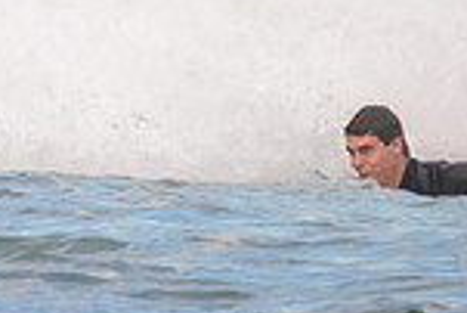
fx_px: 39901
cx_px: -309
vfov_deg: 0.4
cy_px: -132
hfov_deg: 0.7
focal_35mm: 3073
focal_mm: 800
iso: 2000
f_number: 11
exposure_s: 1/640
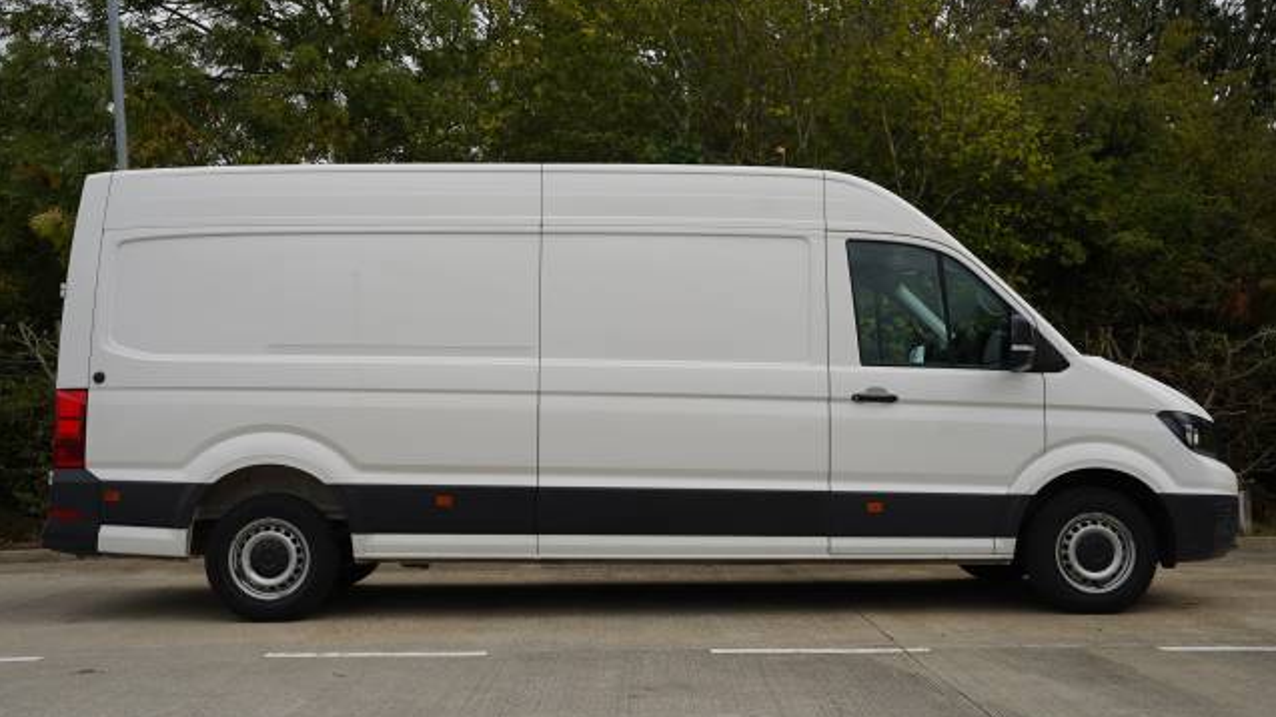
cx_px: 637
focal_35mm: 40
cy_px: 367
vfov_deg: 29.5
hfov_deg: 50.1
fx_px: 1364
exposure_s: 1/250
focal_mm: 38.3
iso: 100
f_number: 5
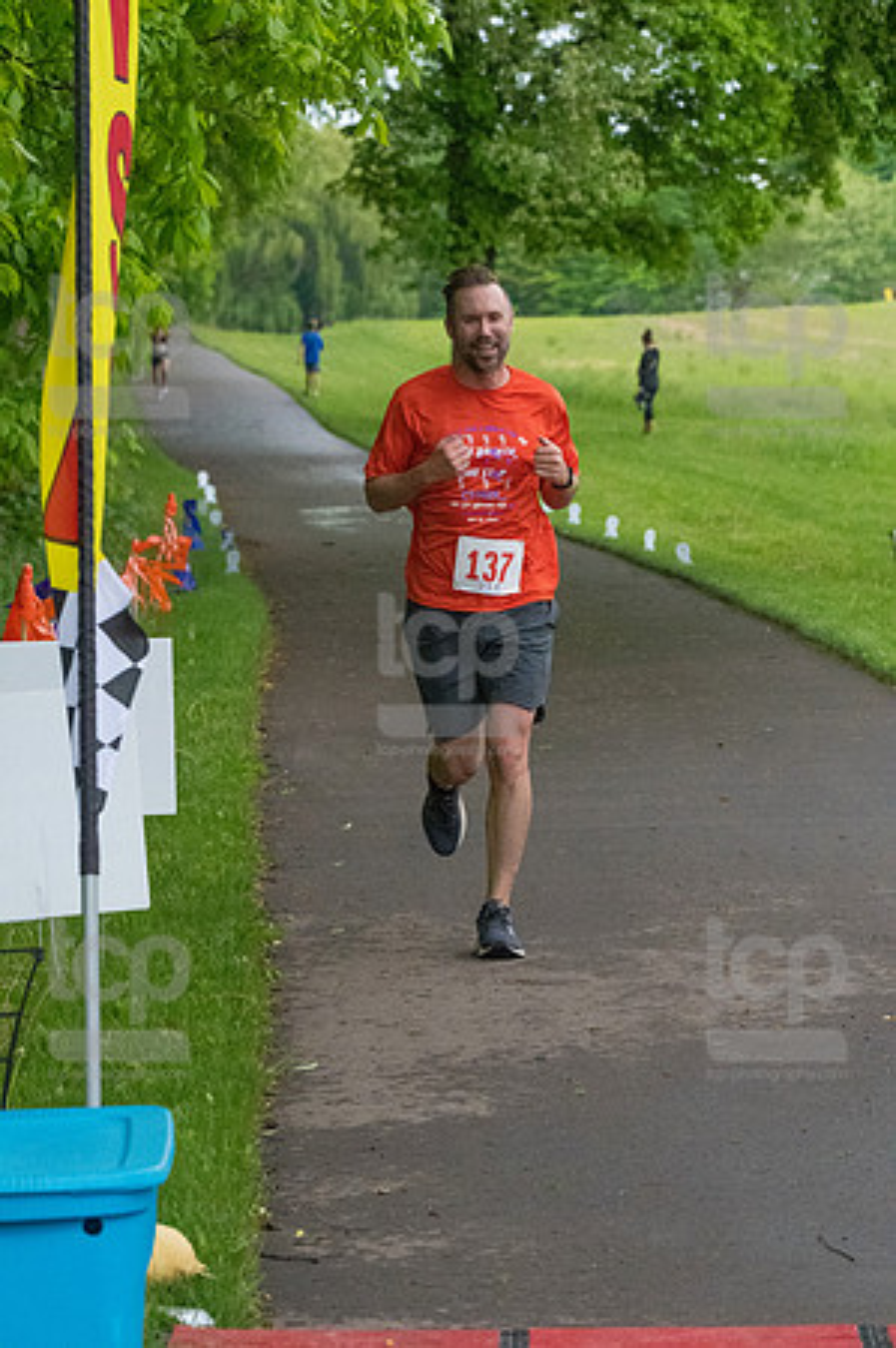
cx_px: 448
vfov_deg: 13.4
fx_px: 5725
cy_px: 674
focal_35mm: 153
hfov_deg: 8.9
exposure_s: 1/1250
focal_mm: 102
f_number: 5.6
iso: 6400
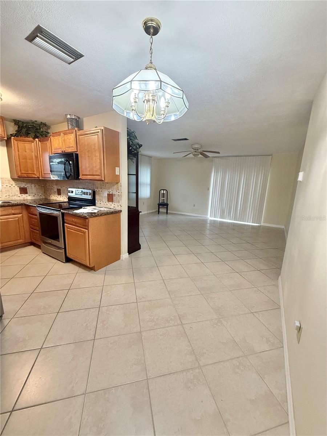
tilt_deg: -11.4
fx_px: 176
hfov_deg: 85.7
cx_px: 164
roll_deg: -2.7
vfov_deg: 102.1
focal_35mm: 14
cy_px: 218
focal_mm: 2.22
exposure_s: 1/120
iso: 500
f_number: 2.2
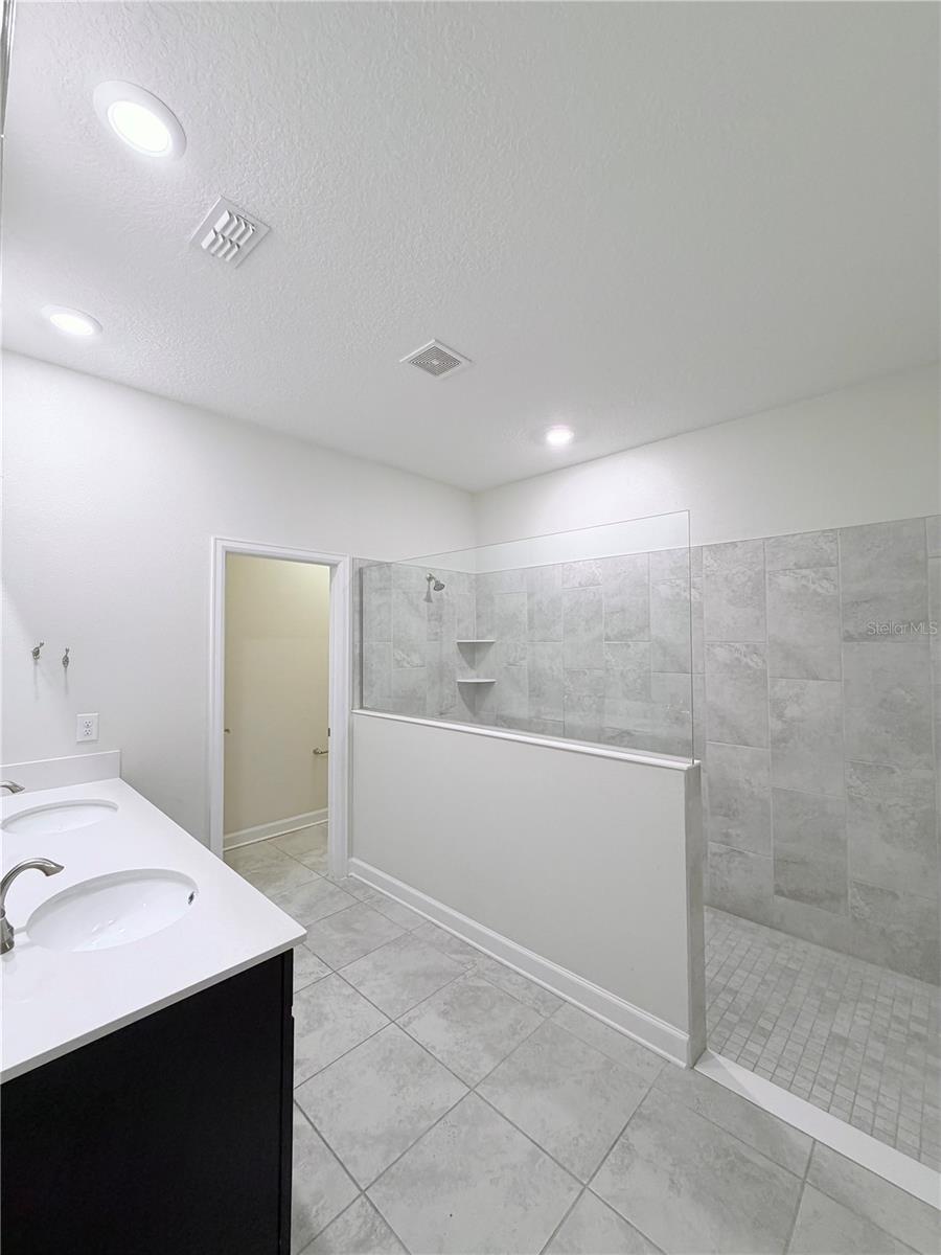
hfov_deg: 85.7
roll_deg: -0.4
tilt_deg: +1.3
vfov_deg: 102.1
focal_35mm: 14
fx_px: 507
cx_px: 470
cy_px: 628
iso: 200
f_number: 2.2
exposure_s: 1/60
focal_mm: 2.22
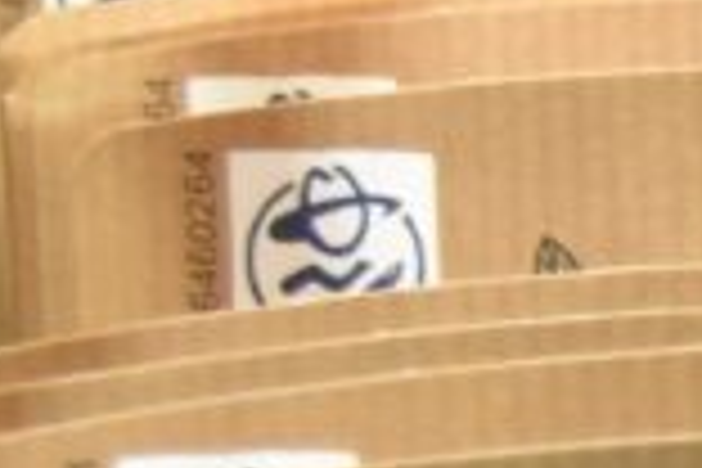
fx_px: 6162
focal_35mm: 316
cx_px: 2124
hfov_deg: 6.0
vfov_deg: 4.3
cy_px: 695
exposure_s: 1/60
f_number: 4.2
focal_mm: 32
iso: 800
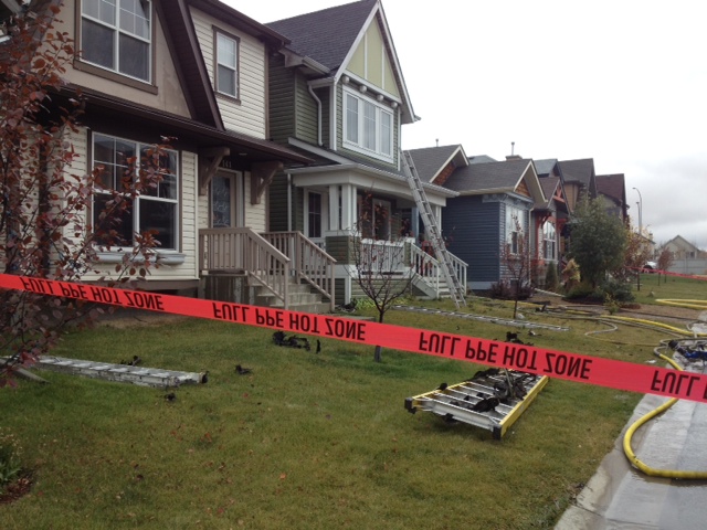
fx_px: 715
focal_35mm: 35
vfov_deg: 40.7
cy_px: 265
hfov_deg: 52.6
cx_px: 354
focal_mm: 4.28
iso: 64
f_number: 2.4
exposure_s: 1/400
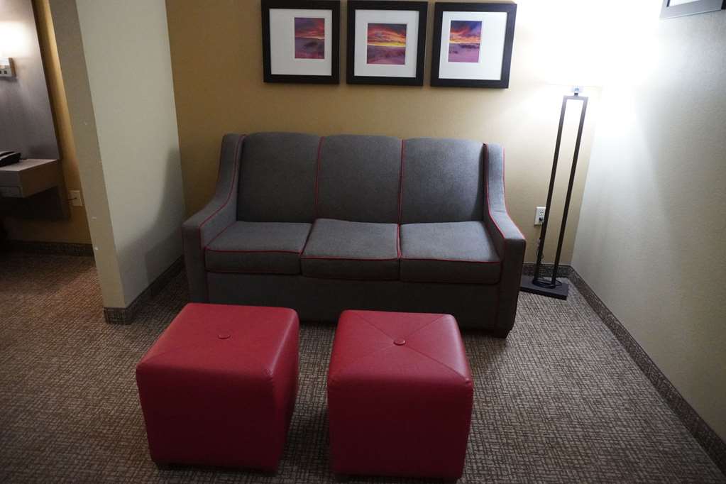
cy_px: 242
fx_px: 484
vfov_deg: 53.1
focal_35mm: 24
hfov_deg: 73.7
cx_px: 363
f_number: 3.5
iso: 6400
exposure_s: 1/100
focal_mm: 16
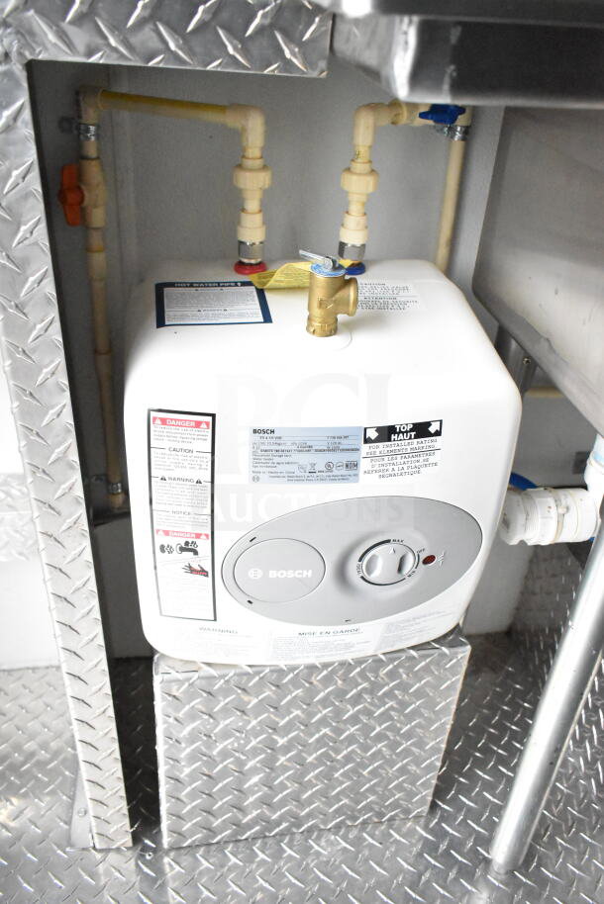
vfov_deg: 61.9
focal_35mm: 30
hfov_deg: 43.6
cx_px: 302
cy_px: 452
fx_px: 754
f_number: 3.5
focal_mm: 20
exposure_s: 1/4000
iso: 11400
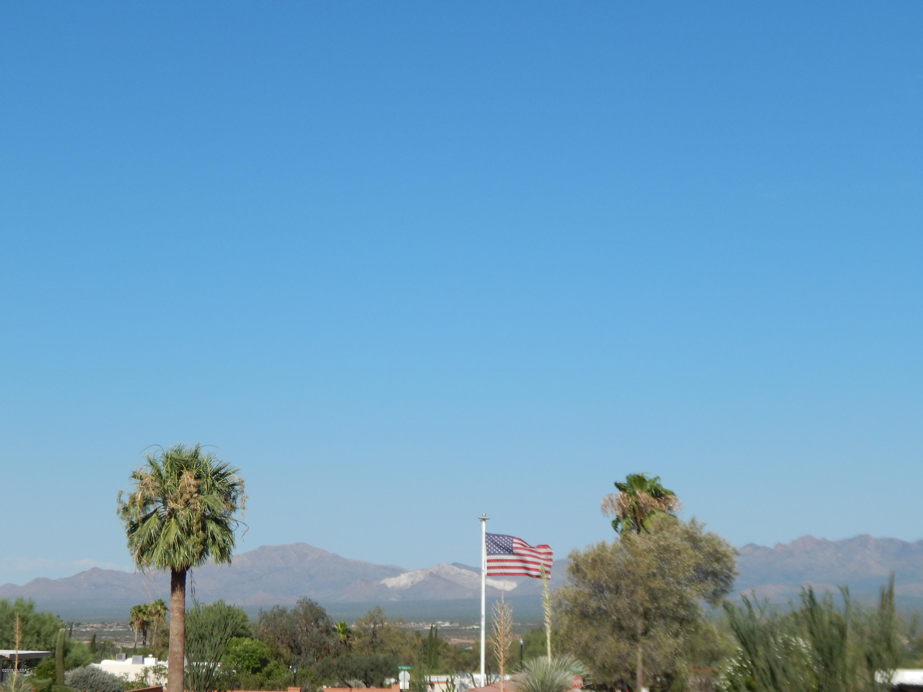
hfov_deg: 22.8
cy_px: 346
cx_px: 462
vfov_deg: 17.2
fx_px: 2293
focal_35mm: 86
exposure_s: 1/1500
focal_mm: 15.3
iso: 125
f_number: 4.3
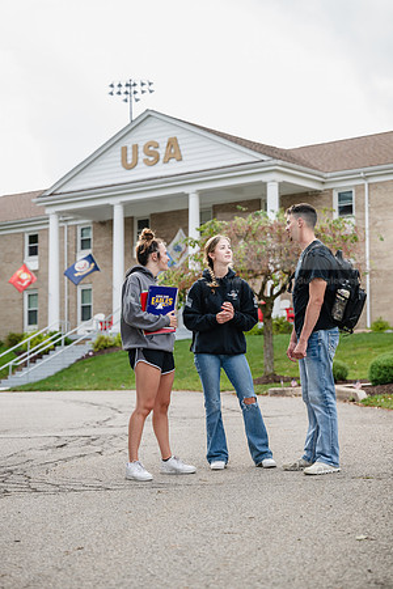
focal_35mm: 77
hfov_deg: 17.7
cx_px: 196
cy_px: 294
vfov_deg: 26.3
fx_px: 1261
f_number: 3.5
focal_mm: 77
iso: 200
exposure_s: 1/640
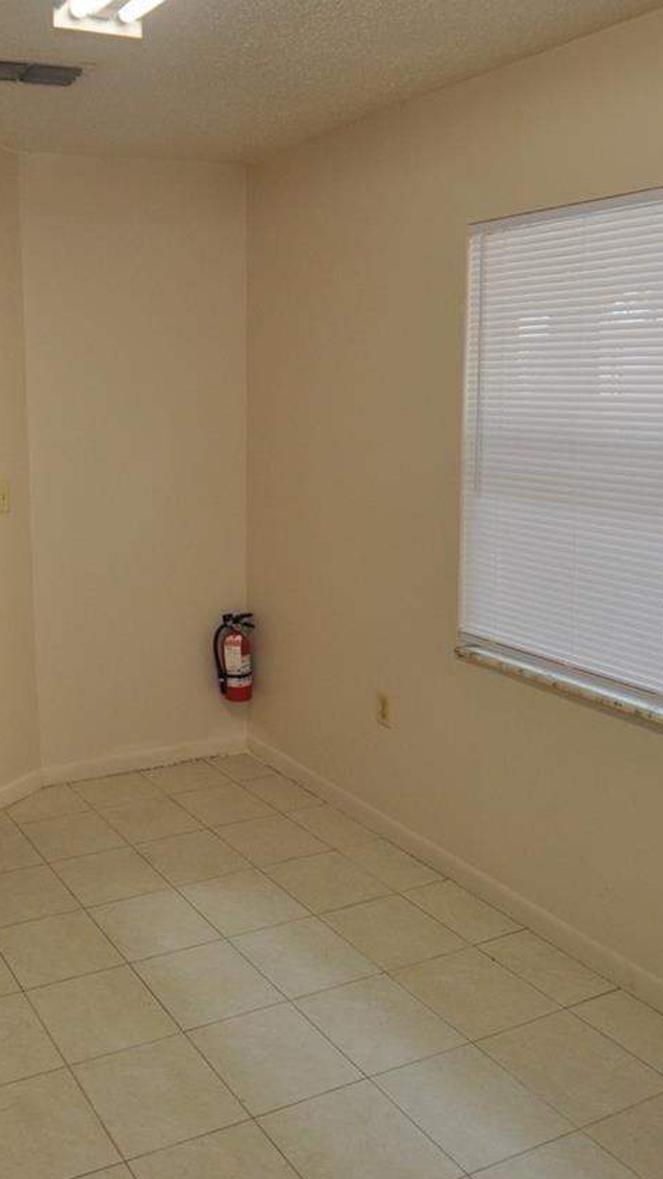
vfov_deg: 63.8
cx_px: 62
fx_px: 937
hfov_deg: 36.5
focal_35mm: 30
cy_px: 478
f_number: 4
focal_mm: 10
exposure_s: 1/60
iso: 400
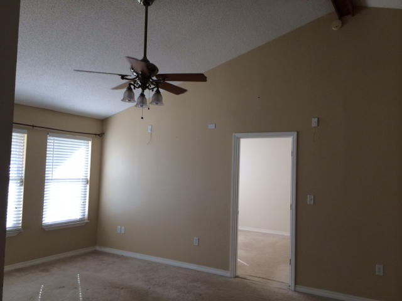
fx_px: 348
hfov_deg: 60.0
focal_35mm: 30
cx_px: 201
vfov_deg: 46.8
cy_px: 150
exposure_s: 1/120
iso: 64
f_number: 2.2
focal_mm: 4.12
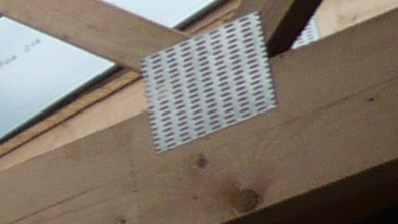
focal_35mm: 296
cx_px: -1036
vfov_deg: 4.1
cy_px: 169
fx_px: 3125
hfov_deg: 6.3
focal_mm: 5.8
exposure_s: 1/125
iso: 100
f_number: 2.8
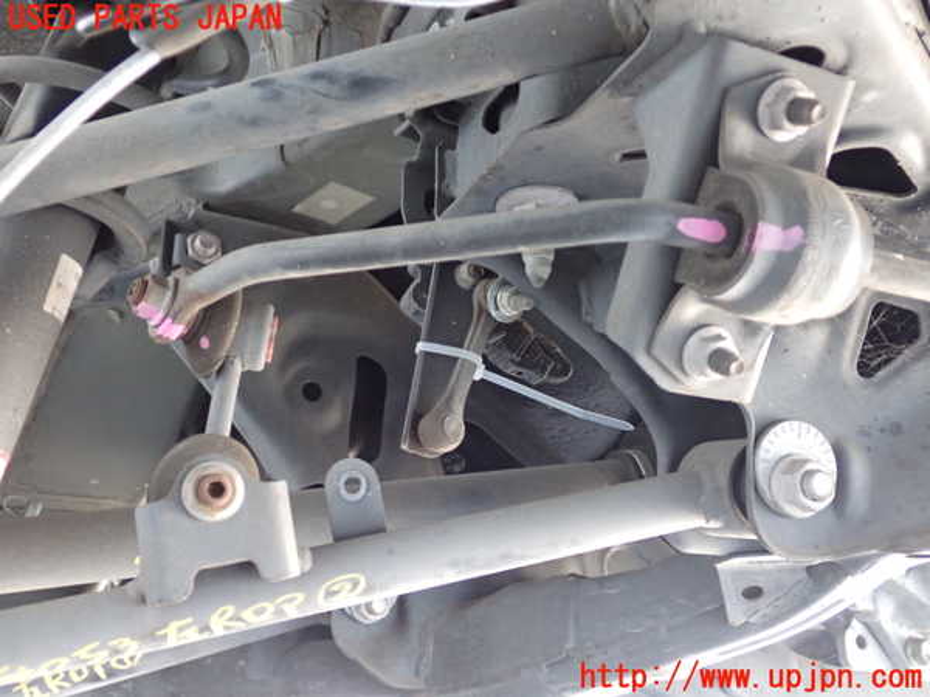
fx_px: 967
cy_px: 348
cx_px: 465
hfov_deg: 51.4
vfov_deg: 39.7
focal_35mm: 36
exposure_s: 1/30
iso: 800
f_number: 2.5
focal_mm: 6.37
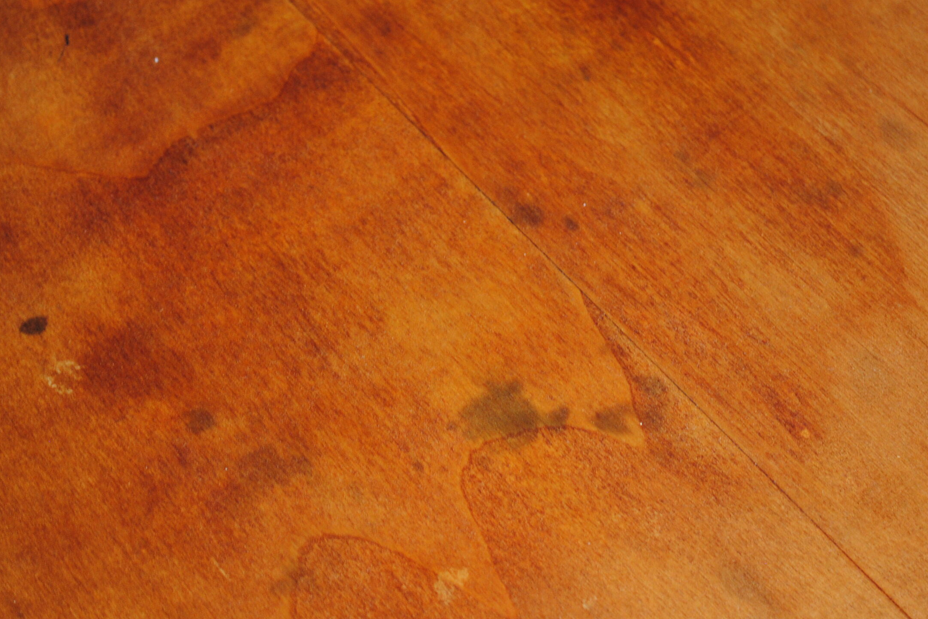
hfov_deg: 19.5
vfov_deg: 13.0
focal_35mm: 105
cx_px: 423
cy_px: 392
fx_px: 2706
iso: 450
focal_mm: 52
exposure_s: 1/30
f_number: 5.6
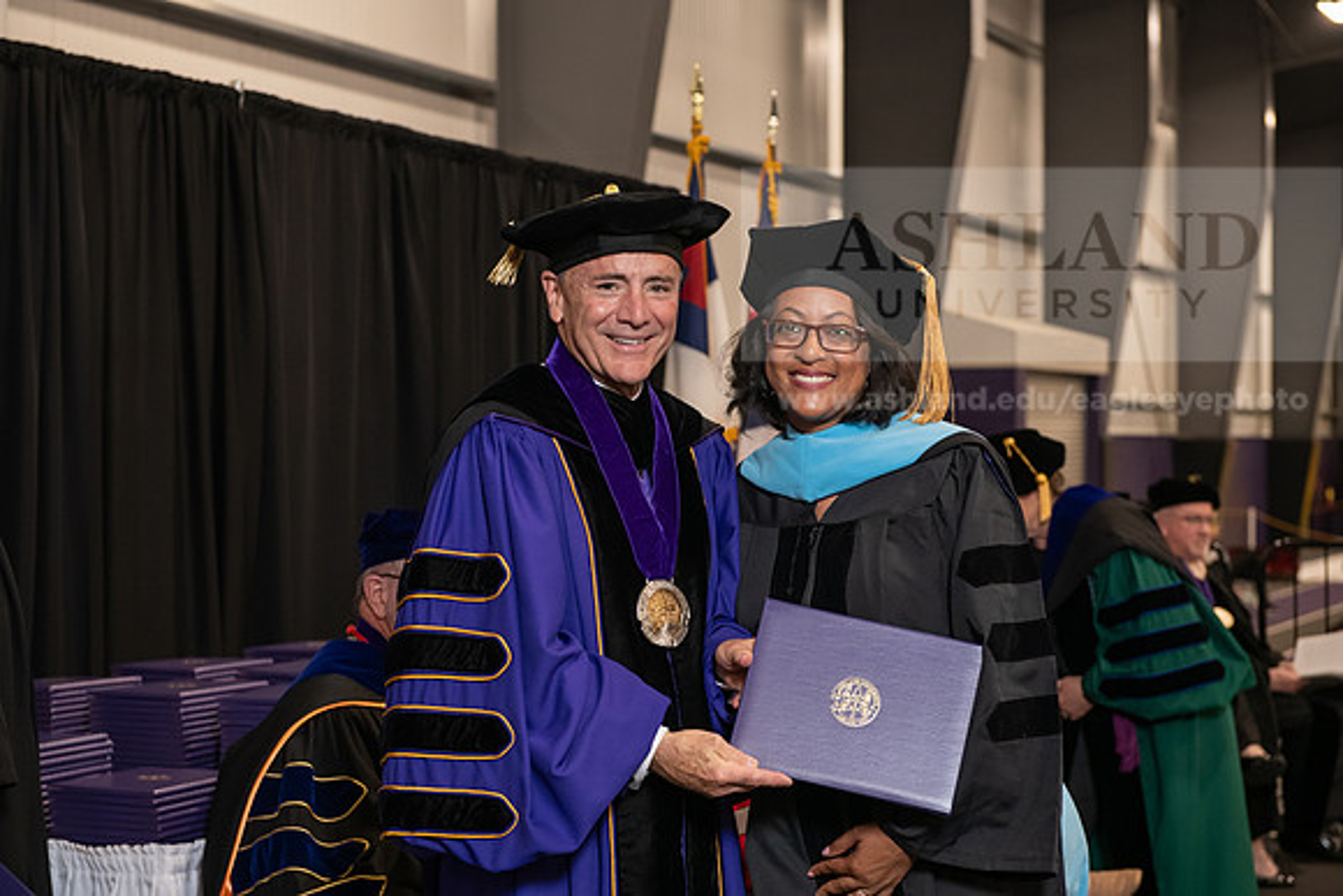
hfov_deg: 28.8
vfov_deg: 19.5
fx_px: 2612
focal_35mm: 70
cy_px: 448
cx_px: 672
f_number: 5
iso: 2000
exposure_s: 1/125
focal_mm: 70
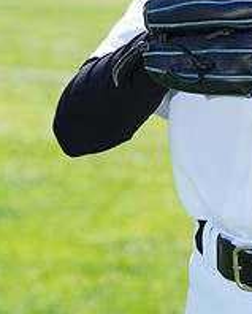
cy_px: -60
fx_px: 4753
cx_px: 302
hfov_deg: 3.0
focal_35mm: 511
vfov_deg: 3.8
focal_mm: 186
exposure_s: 1/250
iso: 200
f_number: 9
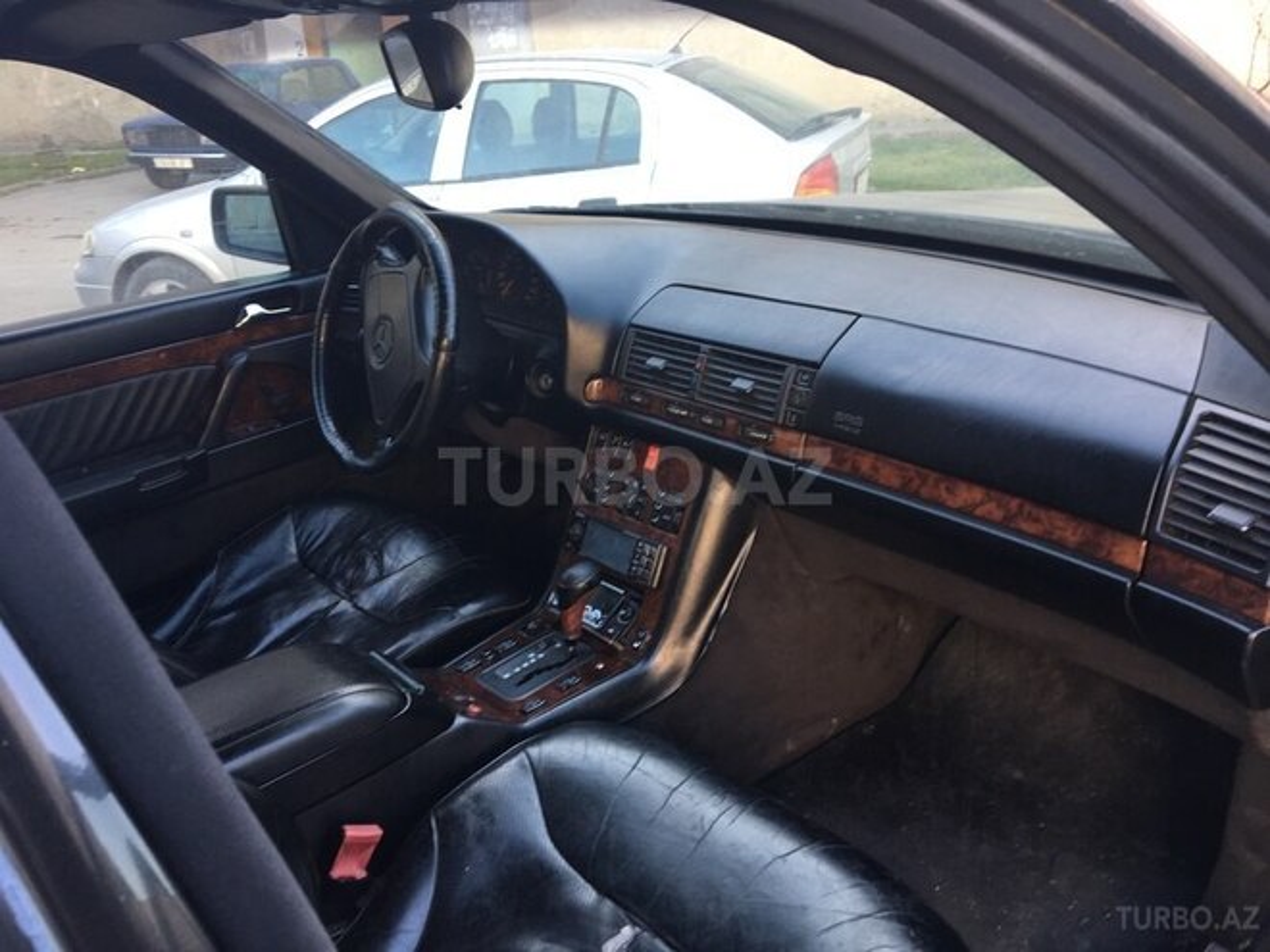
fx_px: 1064
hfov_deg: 61.7
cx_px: 635
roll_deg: +2.9
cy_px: 476
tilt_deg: -24.7
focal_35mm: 29
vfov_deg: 48.2
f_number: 2.2
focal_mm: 4.15
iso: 32
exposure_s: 1/50
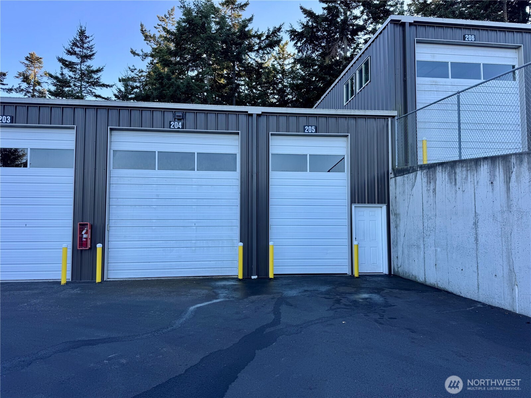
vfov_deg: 56.8
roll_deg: +0.2
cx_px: 266
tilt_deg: +2.8
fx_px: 368
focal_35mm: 24
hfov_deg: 71.6
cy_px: 199
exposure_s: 1/651
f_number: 1.78
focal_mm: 6.76
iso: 80
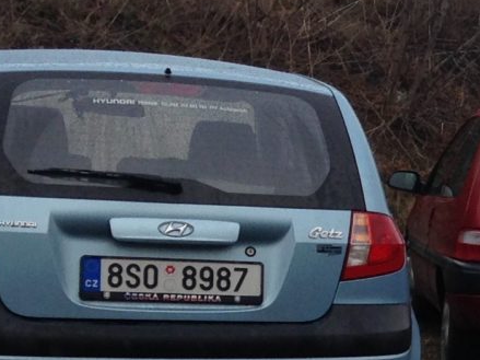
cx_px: 831
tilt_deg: -5.8
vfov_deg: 9.6
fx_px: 2135
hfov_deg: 11.9
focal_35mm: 154
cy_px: 310
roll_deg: -2.1
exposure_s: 1/570
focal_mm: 4.12
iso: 50
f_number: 2.4
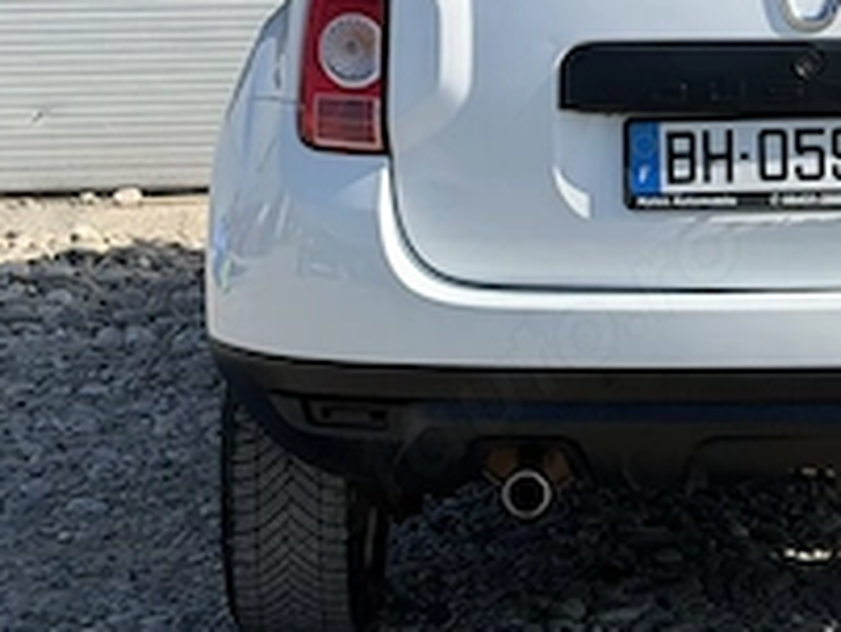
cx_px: 791
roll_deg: +0.8
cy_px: -176
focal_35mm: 143
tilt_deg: -2.0
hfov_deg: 13.6
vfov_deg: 10.2
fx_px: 3476
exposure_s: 1/4587
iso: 80
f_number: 1.78
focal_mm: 6.76
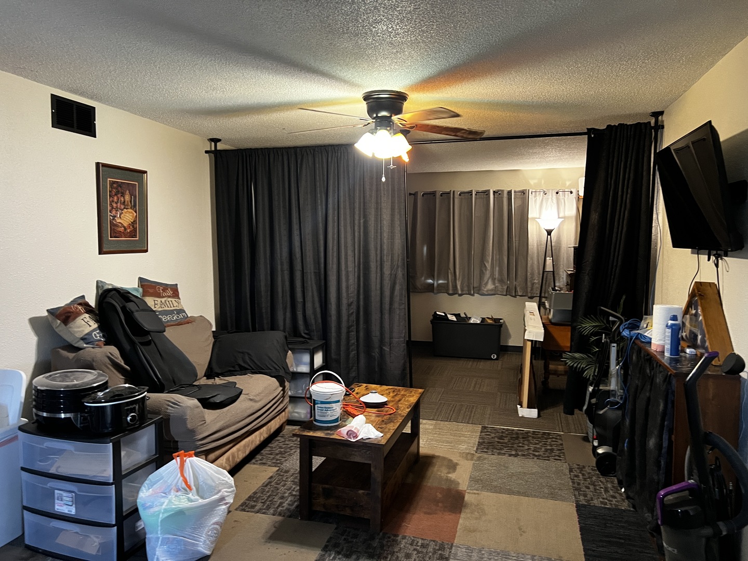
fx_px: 562
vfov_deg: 53.1
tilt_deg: -4.0
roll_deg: -0.2
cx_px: 374
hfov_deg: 67.3
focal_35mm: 26
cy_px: 280
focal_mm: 5.7
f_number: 1.5
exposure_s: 1/60
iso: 500
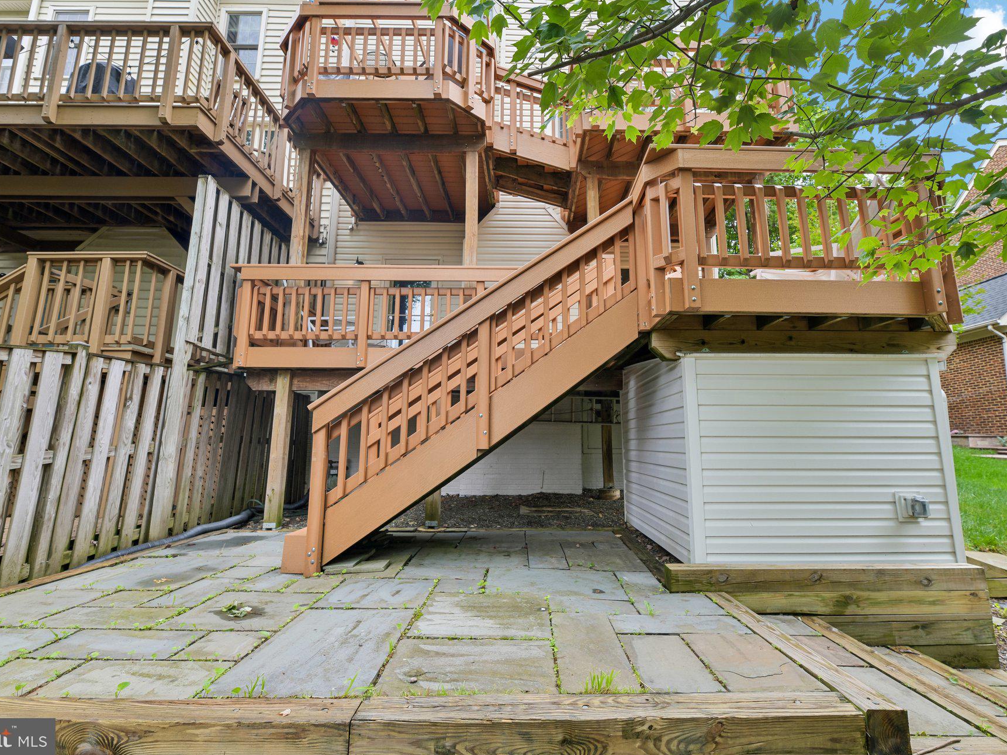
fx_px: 465
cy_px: 362
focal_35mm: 16
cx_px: 524
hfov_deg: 94.4
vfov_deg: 78.1
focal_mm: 14
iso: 110
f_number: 8
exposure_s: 1/15
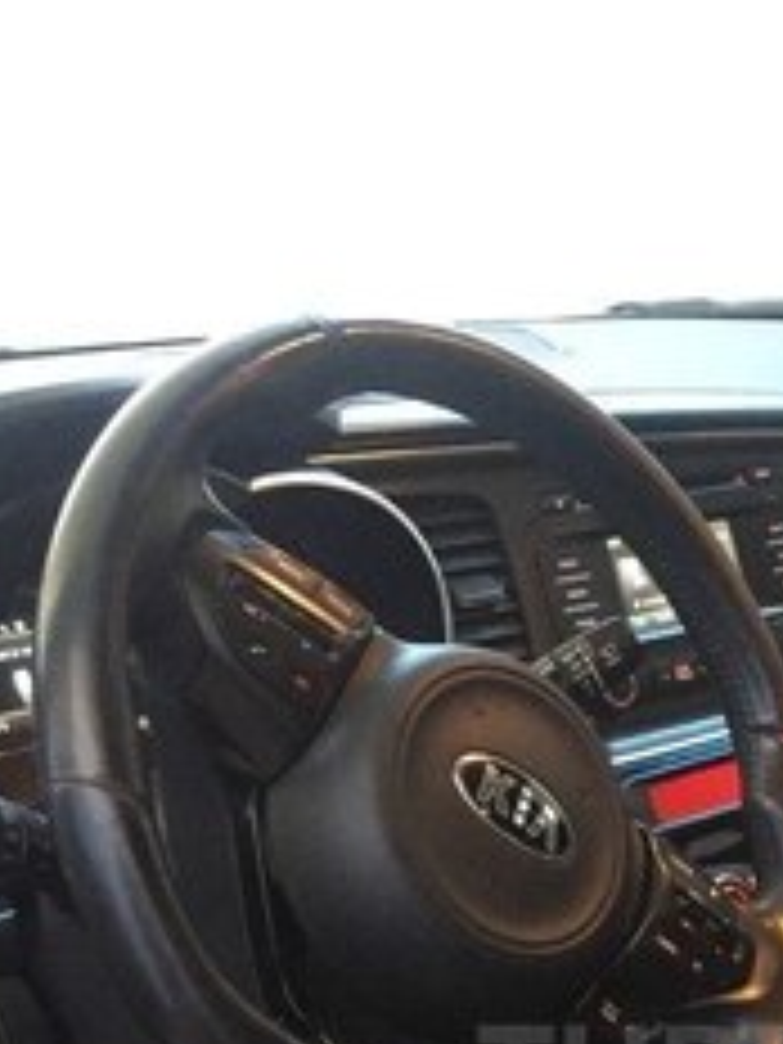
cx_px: 824
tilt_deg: -24.8
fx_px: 1870
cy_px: 1076
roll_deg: +2.1
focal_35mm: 62
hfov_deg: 22.5
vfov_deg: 28.9
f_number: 2.2
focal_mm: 4.15
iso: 250
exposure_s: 1/25
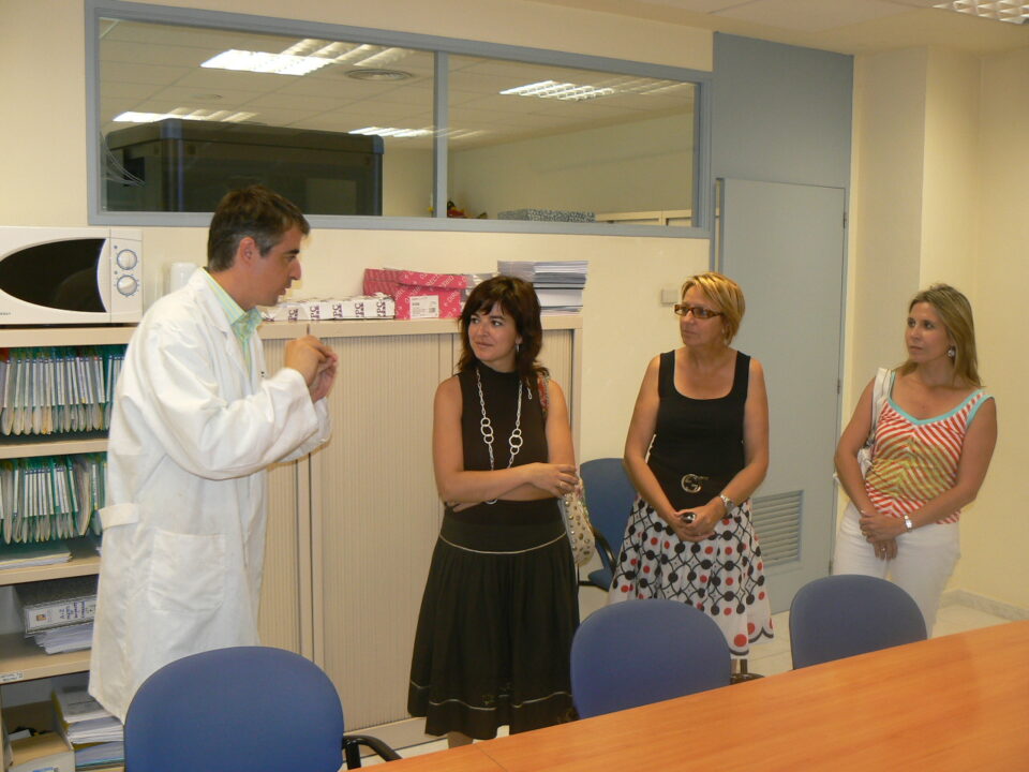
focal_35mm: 36
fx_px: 1070
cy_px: 386
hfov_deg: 51.4
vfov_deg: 39.7
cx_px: 514
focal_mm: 6
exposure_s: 1/30
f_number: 2.8
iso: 100
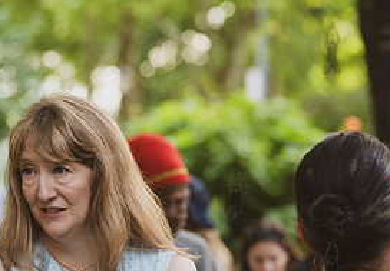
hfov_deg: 6.6
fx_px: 3358
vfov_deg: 4.6
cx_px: 11
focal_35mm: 306
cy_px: 274
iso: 2000
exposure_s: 1/400
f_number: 5
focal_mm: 135
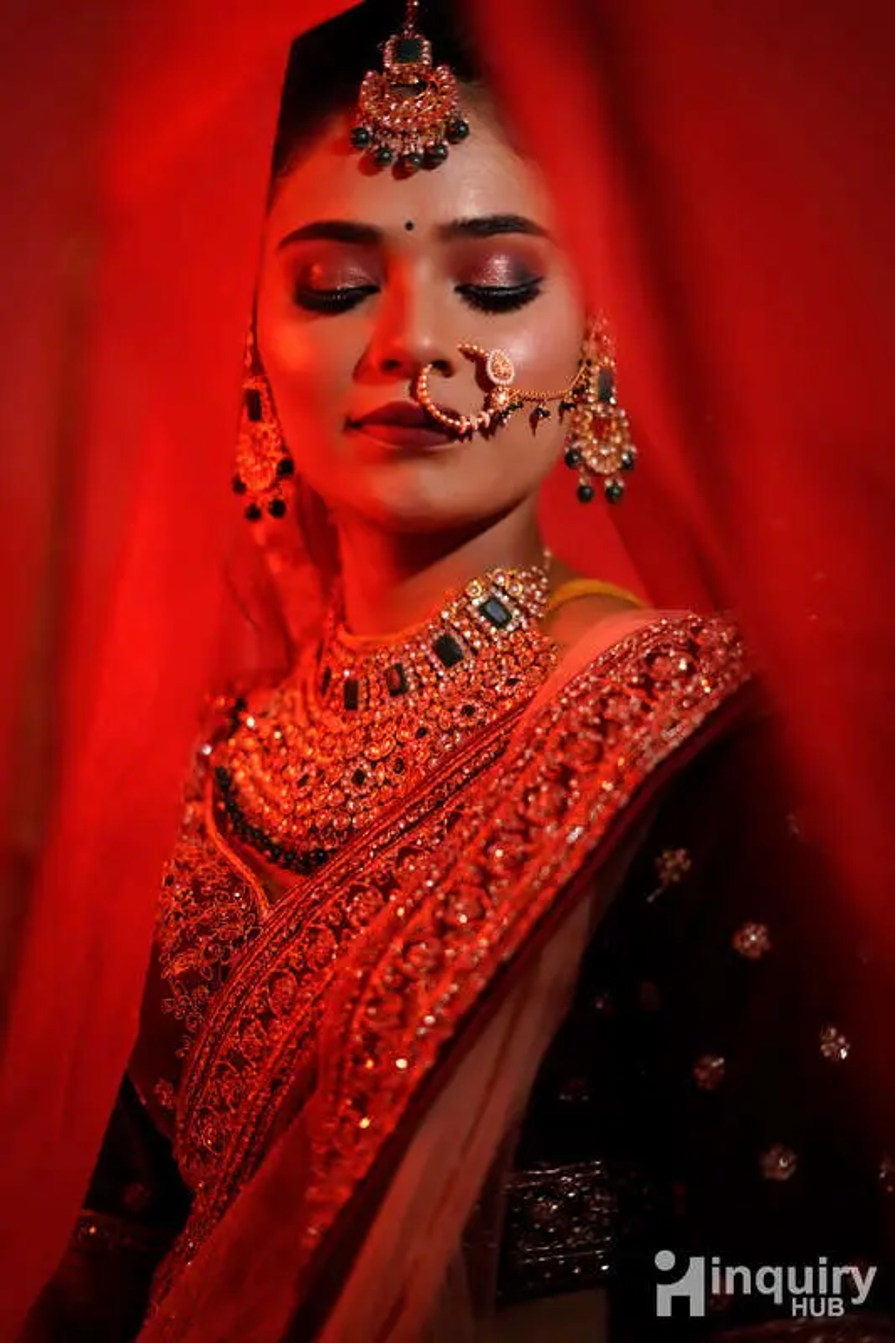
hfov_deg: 27.0
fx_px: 1865
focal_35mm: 50
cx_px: 448
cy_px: 672
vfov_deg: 39.6
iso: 400
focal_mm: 50
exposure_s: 1/250
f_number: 1.8
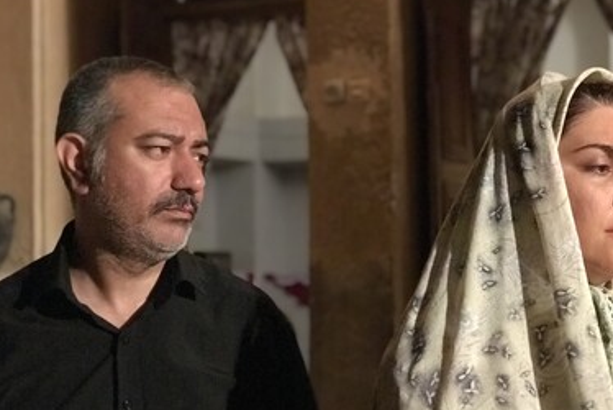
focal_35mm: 76
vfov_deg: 17.9
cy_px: 276
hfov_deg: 26.6
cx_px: 354
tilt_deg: -0.5
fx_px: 1295
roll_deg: +0.9
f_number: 2.8
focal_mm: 6.6
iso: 1250
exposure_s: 1/50
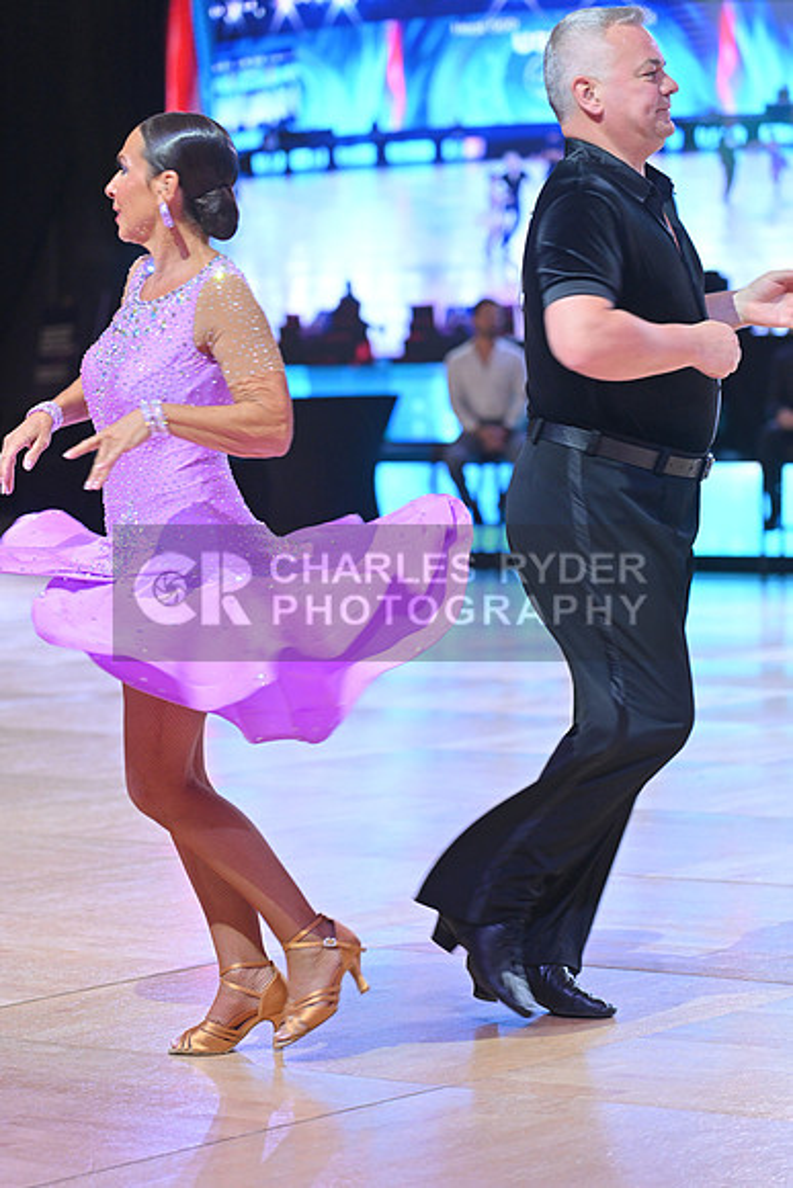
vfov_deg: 17.1
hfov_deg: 11.4
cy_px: 594
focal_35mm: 120
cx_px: 396
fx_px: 3962
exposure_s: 1/250
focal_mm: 120
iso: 2000
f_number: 4
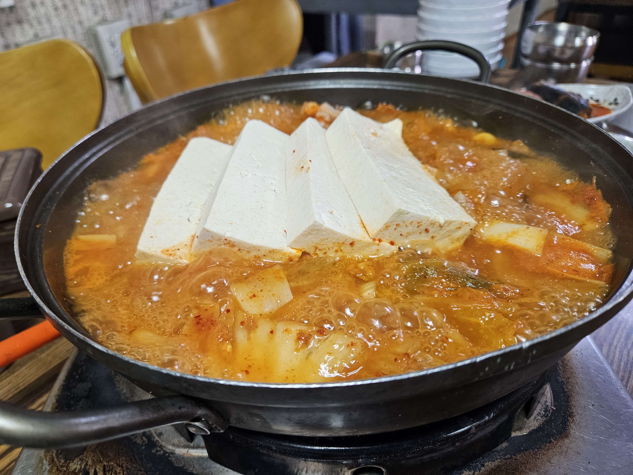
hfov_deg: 73.9
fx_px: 421
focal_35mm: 23
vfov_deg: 58.9
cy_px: 238
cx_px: 316
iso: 200
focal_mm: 5.4
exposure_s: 1/207
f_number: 1.8
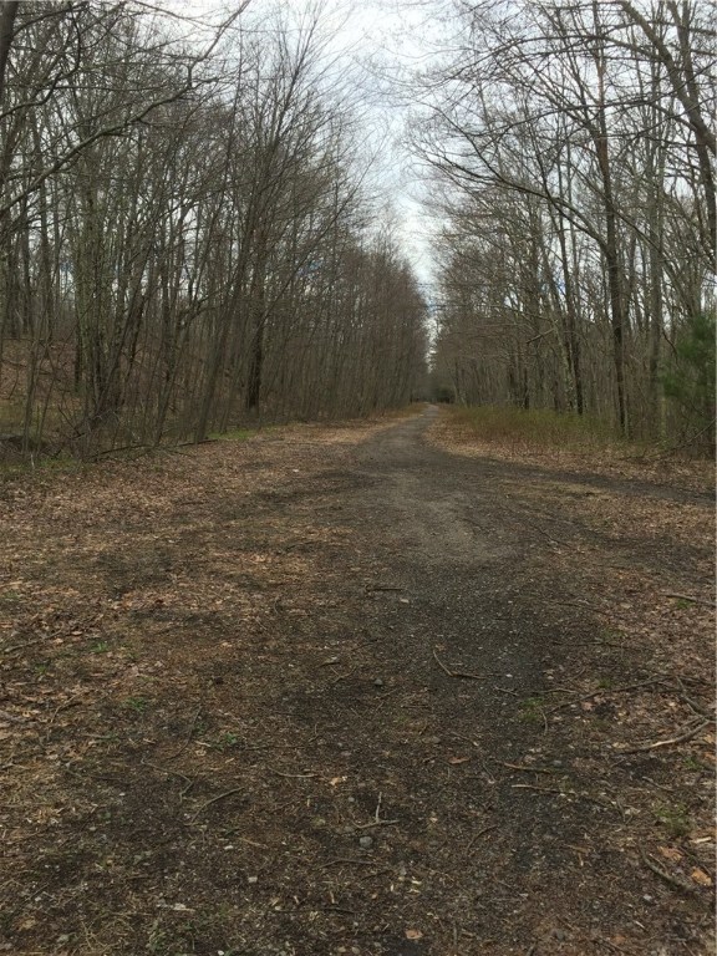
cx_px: 358
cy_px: 478
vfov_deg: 61.7
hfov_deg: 48.2
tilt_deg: -4.3
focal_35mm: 29
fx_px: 801
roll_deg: -0.8
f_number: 2.2
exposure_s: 1/706
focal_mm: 4.15
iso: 32
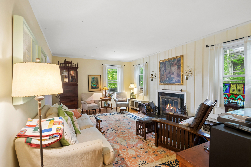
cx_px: 126
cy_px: 84
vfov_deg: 73.7
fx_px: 111
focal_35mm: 16
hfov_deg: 96.8
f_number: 8
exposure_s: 1/3.33
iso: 400
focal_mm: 10.6
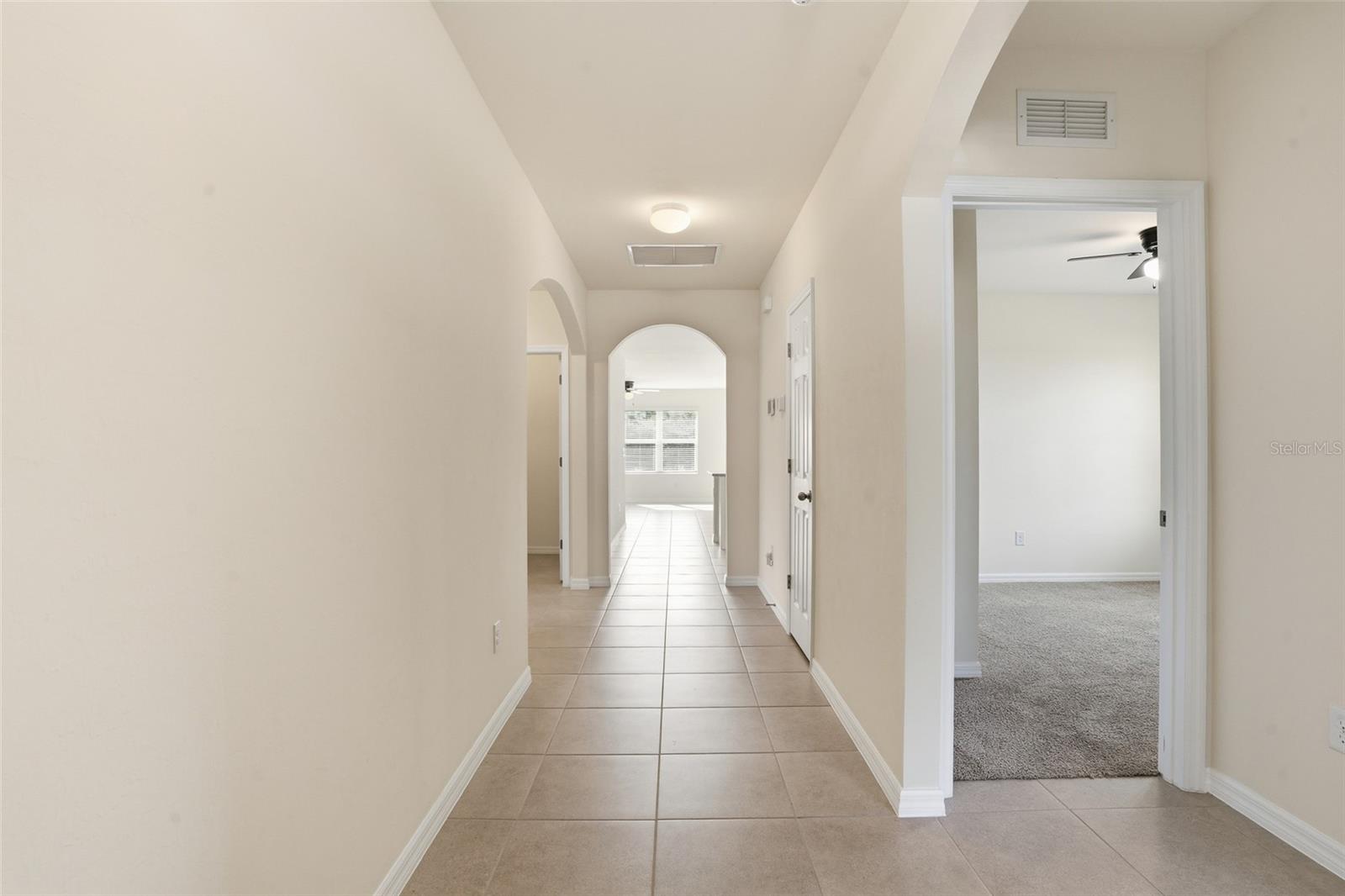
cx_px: 672
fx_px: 598
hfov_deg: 96.7
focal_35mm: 16
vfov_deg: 73.7
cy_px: 448
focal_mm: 16
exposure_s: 1/80
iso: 400
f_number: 9
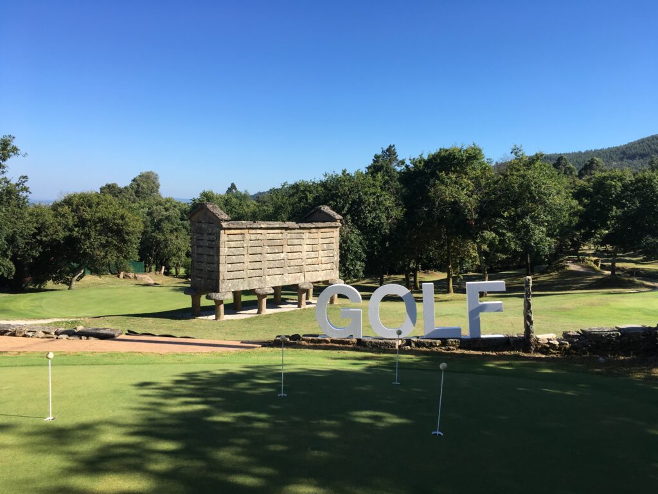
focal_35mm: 29
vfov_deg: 48.2
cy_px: 247
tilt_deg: -5.3
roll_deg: -1.1
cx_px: 329
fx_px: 551
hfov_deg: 61.7
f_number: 2.2
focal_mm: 4.15
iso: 25
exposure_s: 1/986
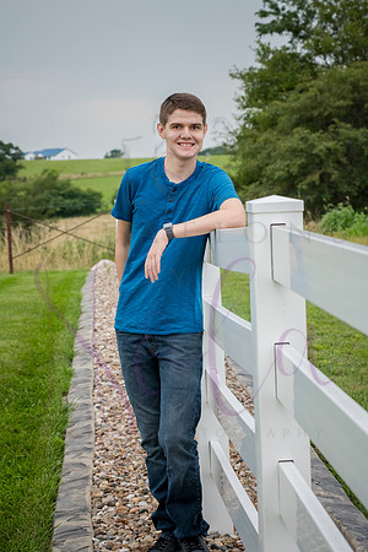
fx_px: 1411
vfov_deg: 22.1
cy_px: 276
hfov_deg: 14.9
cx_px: 184
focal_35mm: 92
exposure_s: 1/320
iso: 640
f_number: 9
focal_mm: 92
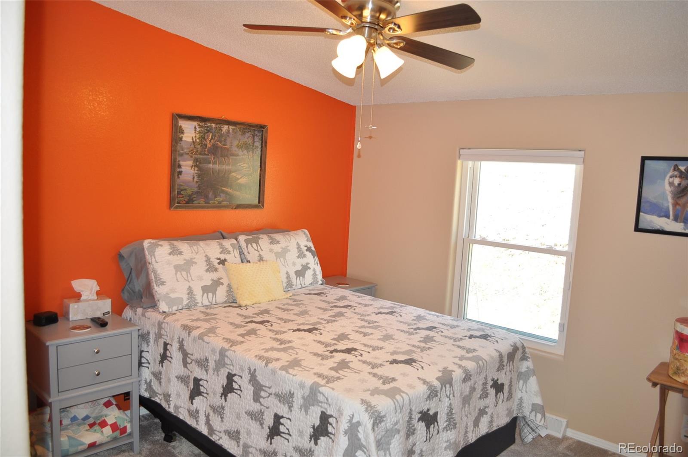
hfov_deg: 67.5
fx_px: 515
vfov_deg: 47.8
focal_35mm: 27
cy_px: 228
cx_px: 344
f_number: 5.6
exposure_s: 1/50
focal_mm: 18
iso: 200
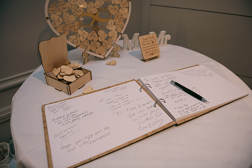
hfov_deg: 73.7
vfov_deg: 53.2
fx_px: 168
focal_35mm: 24
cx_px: 126
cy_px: 84
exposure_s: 1/160
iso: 800
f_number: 3.5
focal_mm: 24
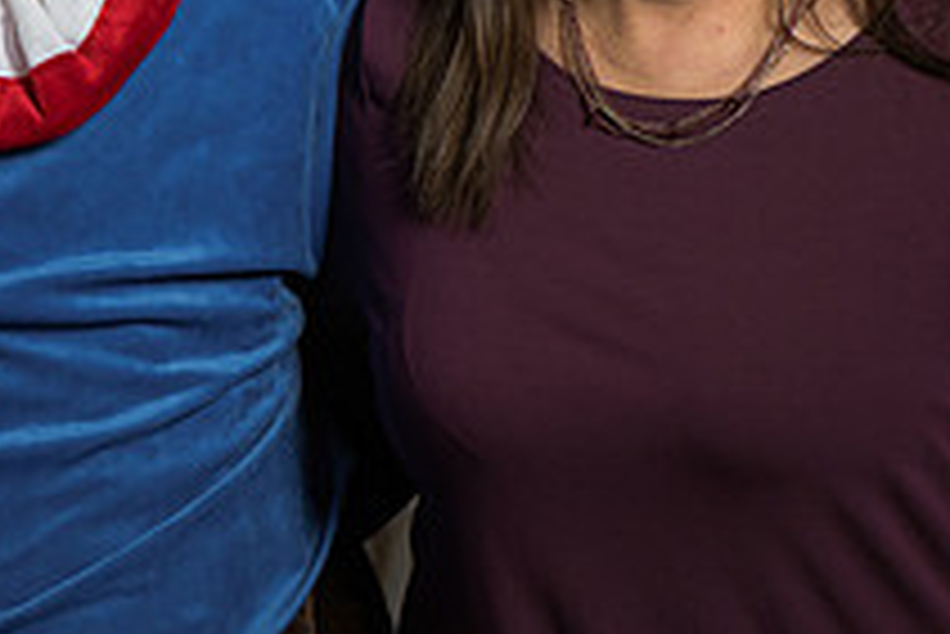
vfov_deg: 4.7
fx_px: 7631
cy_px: -182
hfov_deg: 7.1
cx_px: -54
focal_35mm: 289
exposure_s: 1/160
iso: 800
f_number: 5.6
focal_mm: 105
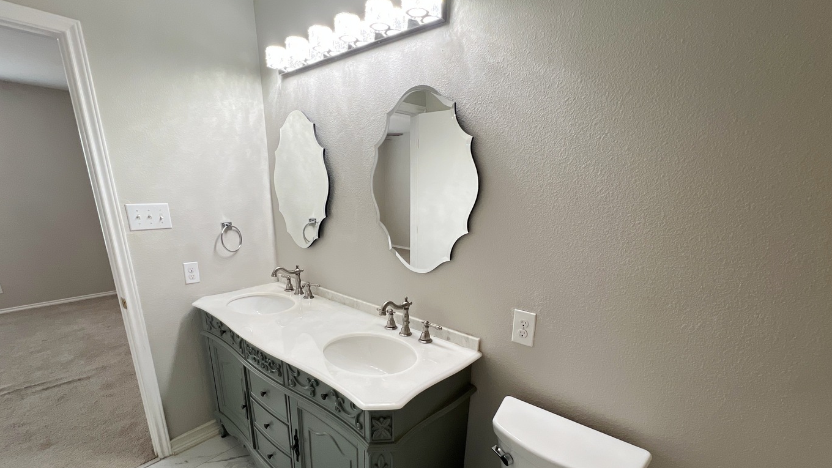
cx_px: 420
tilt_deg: -18.0
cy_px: 292
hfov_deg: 103.0
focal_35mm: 15
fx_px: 331
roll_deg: -1.8
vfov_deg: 69.4
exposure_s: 1/120
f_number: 1.8
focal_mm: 1.57
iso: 160
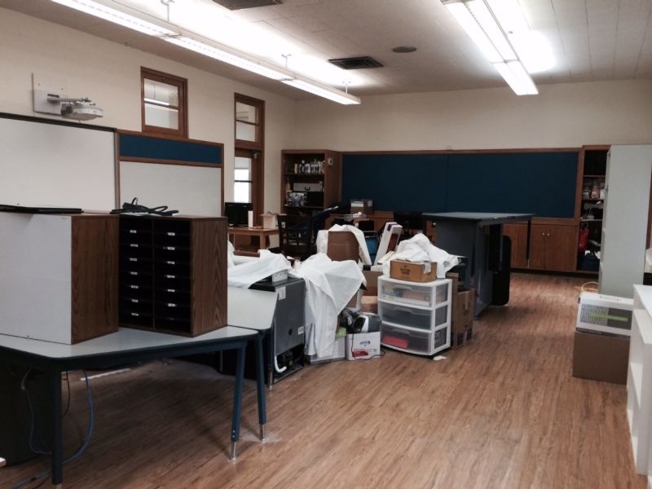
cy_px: 244
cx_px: 326
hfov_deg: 60.0
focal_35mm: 30
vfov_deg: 46.8
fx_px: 565
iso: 50
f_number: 2.2
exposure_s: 1/30
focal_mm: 4.12
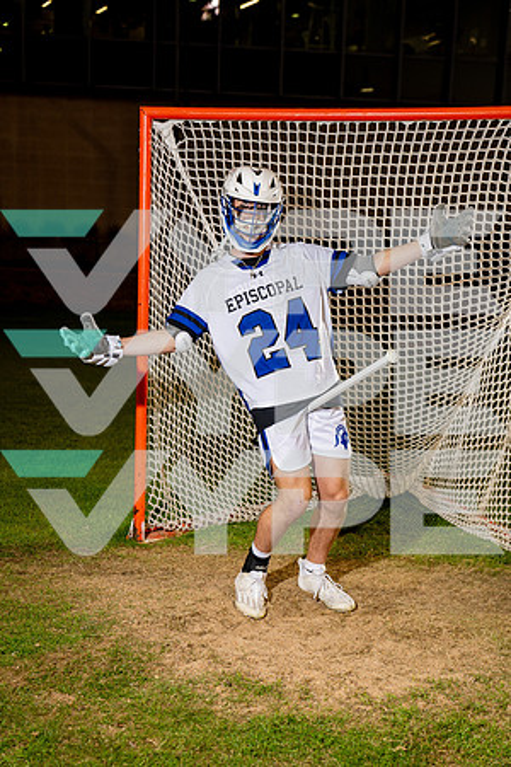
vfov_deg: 32.9
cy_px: 384
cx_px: 256
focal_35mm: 61
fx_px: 1299
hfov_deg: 22.3
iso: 400
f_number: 4
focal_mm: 61
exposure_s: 1/250
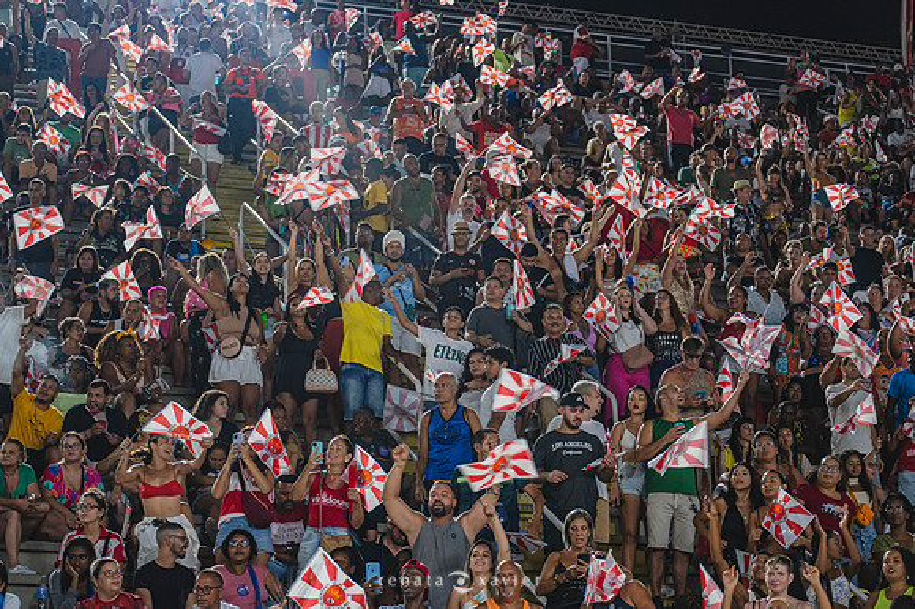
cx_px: 458
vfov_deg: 14.8
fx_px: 2337
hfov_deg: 22.2
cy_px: 304
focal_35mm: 92
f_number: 4.8
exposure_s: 1/160
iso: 2500
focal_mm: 92
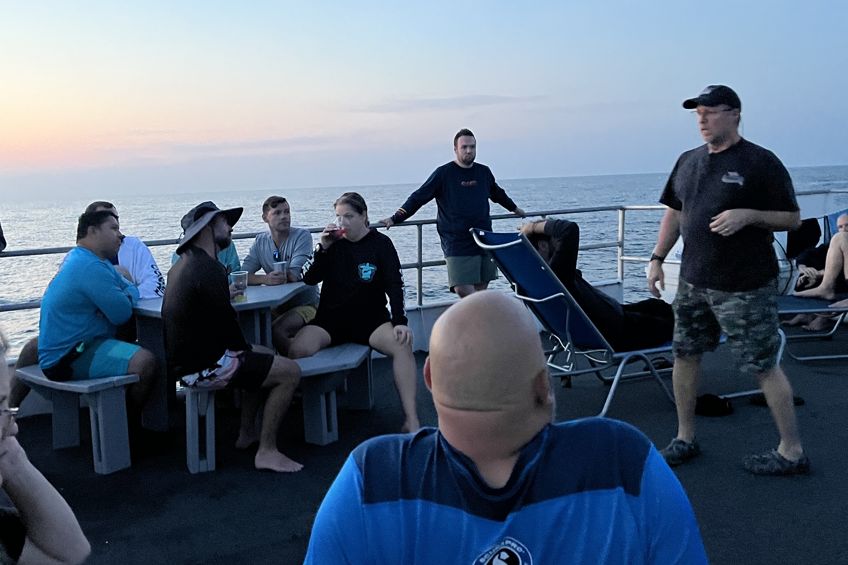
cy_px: 177
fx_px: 824
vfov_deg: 37.3
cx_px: 405
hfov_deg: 54.4
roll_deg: +0.5
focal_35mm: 35
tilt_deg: -1.2
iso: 640
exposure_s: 1/39
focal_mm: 5.1
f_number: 1.6
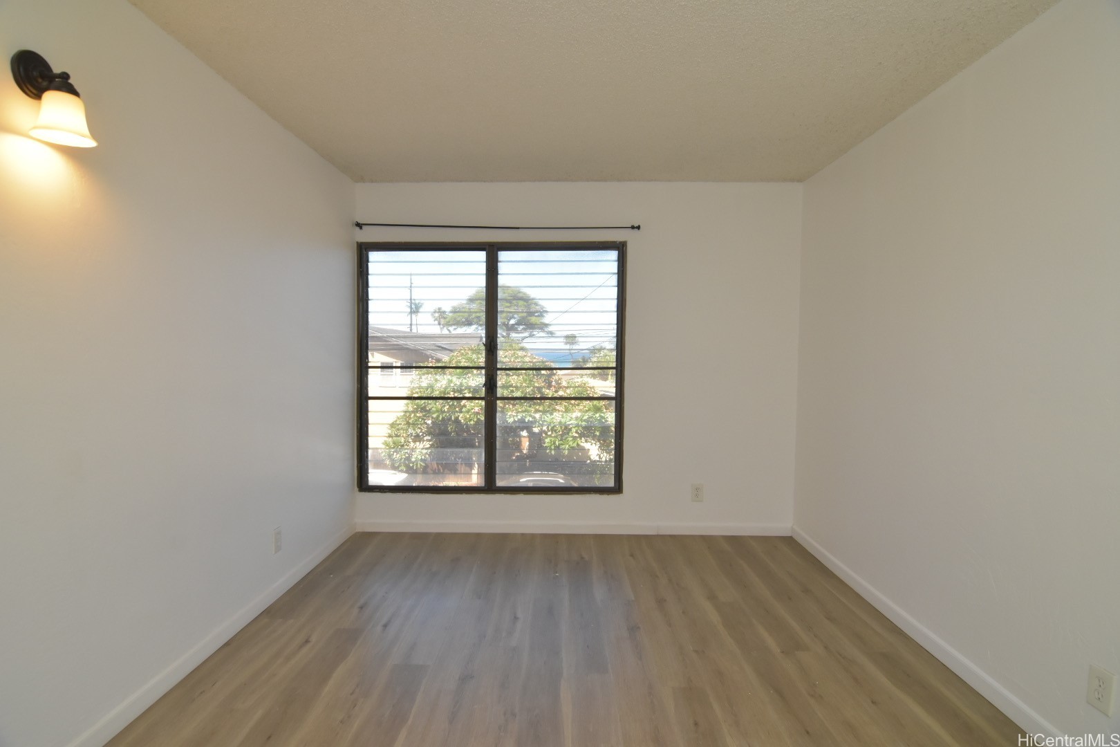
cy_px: 374
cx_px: 560
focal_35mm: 18
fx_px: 560
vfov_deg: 67.4
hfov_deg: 90.0
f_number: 5.6
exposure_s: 1/200
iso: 1600
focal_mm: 12
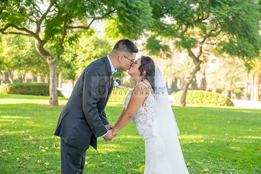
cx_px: 130
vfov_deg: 24.2
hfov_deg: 35.6
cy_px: 87
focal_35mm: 56
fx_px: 406
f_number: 3.5
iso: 200
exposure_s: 1/200
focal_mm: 56
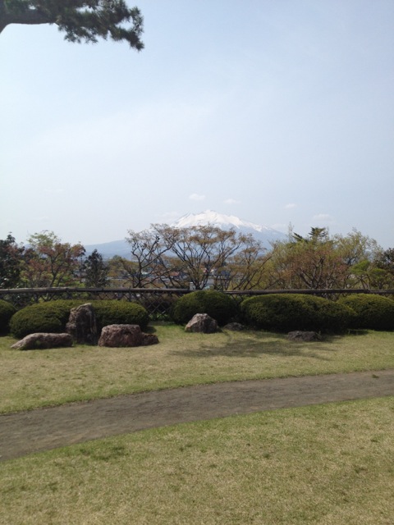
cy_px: 262
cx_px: 197
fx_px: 531
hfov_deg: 40.7
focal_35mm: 35
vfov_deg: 52.6
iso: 64
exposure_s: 1/2513
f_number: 2.4
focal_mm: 4.28
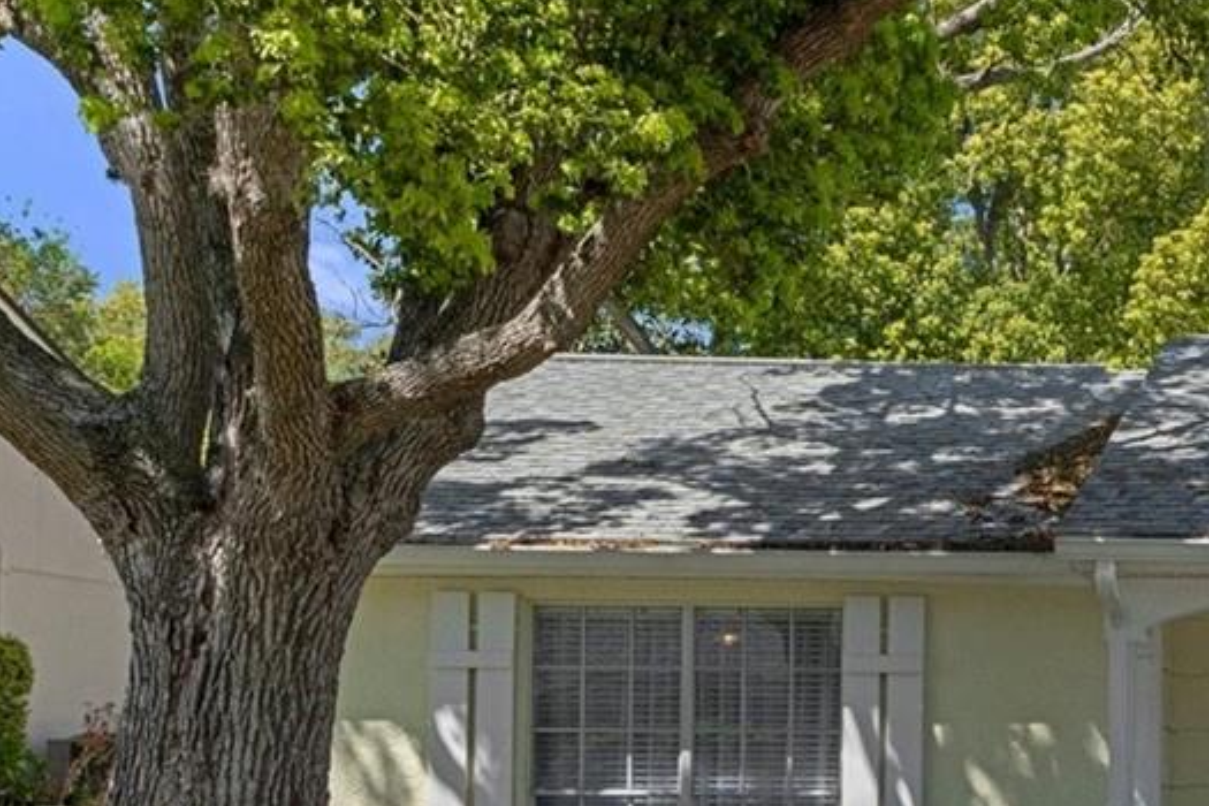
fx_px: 2149
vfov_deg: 20.8
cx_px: 1580
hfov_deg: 26.5
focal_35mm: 64
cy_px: 735
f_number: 8
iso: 320
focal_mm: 14
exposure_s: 1/500
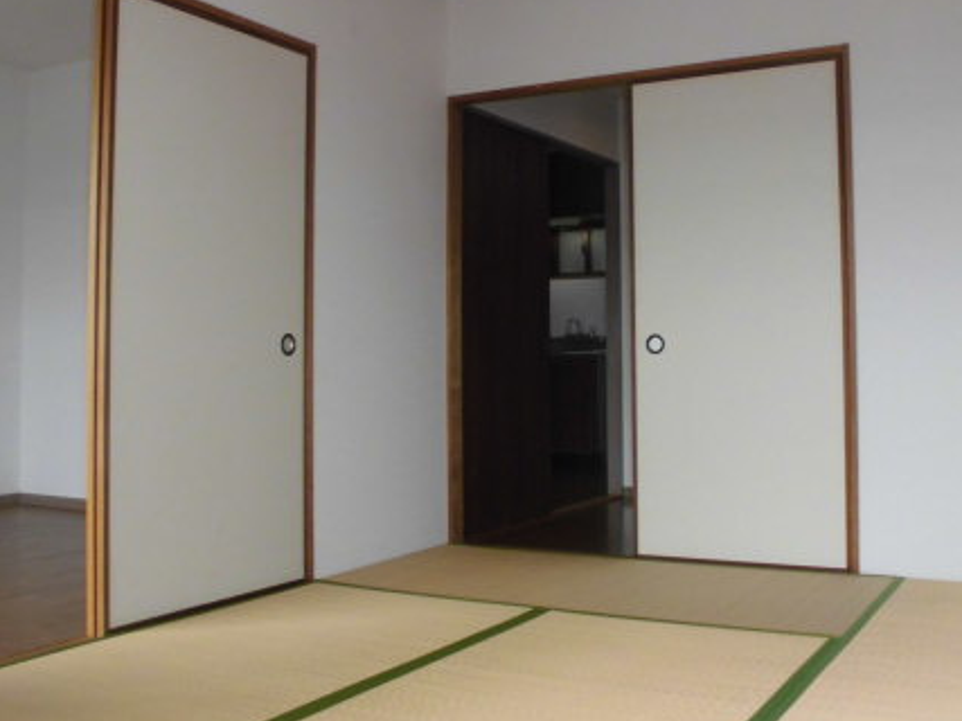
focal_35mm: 39
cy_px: 295
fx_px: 1084
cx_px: 536
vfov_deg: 36.7
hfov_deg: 47.8
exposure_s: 1/60
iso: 100
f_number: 3.5
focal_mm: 4.6
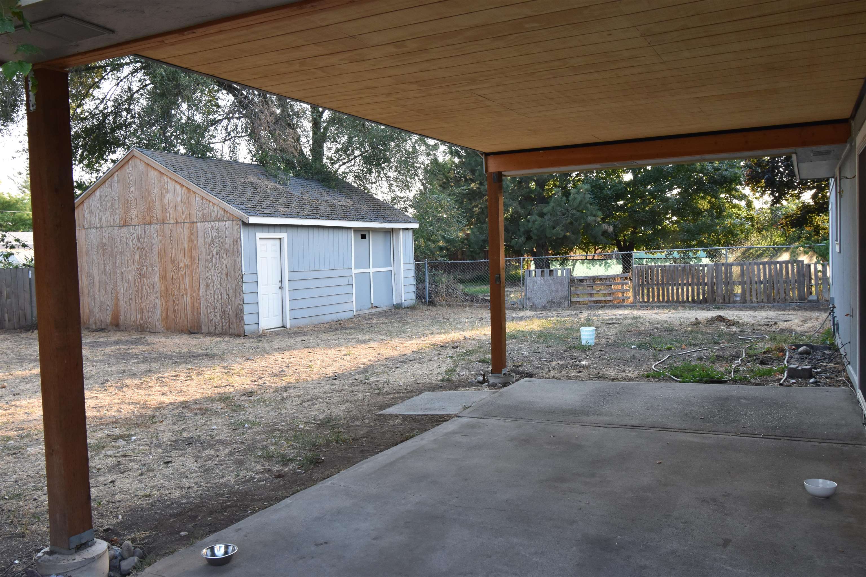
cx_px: 433
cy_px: 288
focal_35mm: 30
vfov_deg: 43.6
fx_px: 722
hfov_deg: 61.9
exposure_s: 1/125
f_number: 8
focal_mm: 20
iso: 640
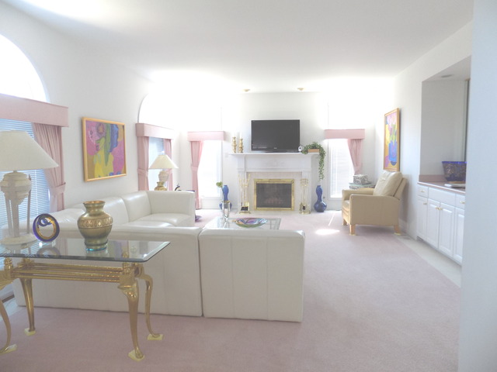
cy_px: 186
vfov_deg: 58.9
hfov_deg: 73.9
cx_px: 248
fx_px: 330
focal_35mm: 23
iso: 80
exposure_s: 1/40
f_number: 3.1
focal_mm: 4
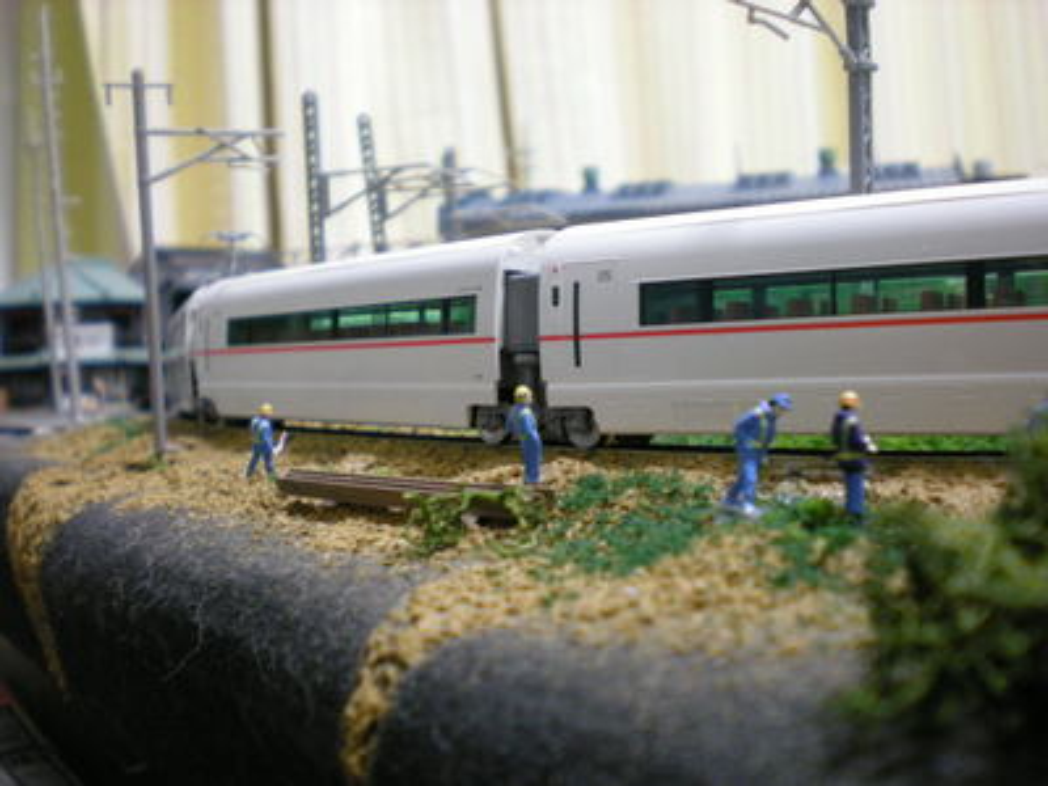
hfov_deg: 49.0
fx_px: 1150
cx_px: 524
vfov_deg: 37.7
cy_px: 393
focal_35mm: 38
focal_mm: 6.3
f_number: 3.1
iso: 224
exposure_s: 1/8
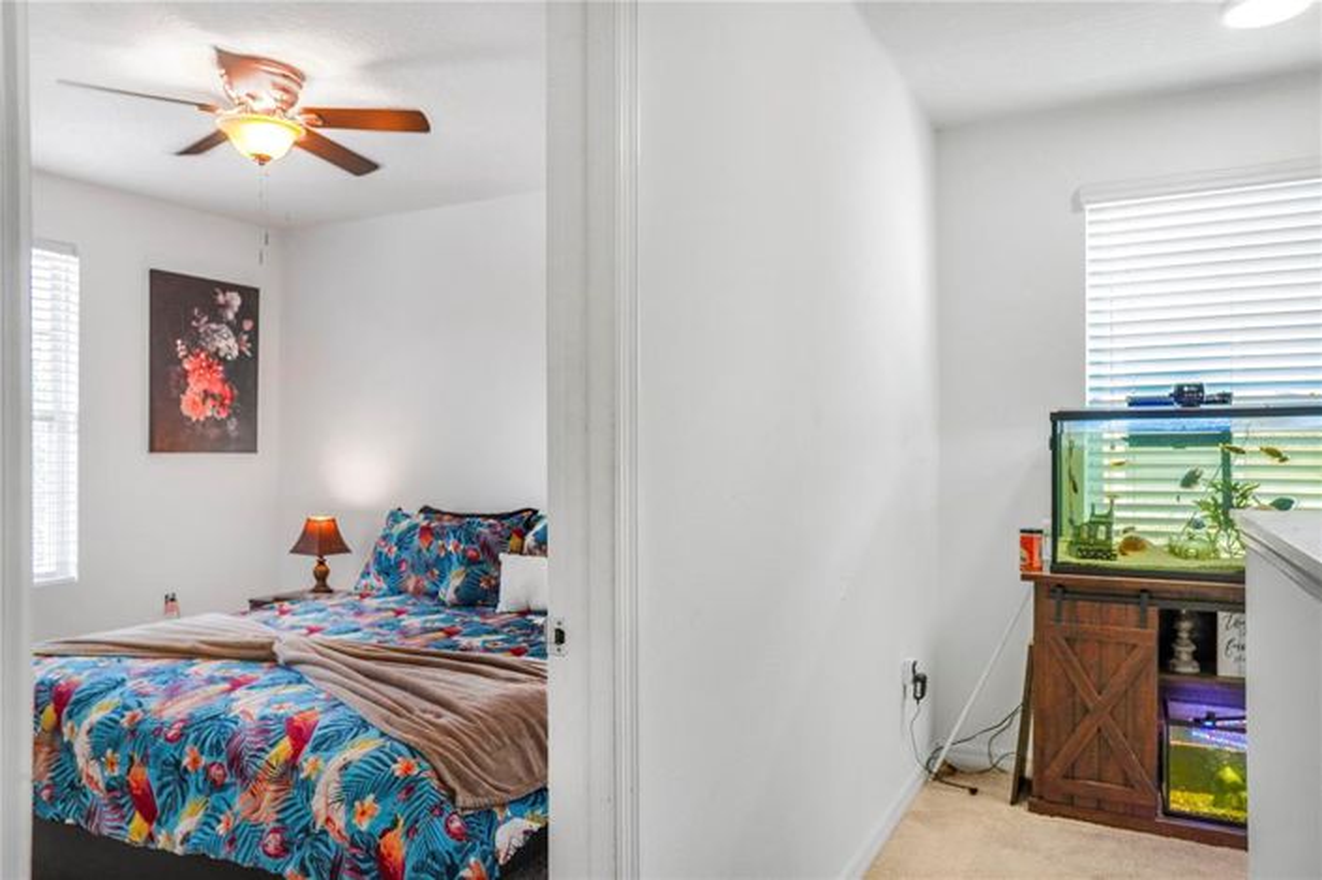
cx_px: 661
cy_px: 440
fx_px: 881
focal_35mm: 24
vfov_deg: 53.1
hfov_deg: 73.8
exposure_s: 1/125
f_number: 4
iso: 640
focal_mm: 16
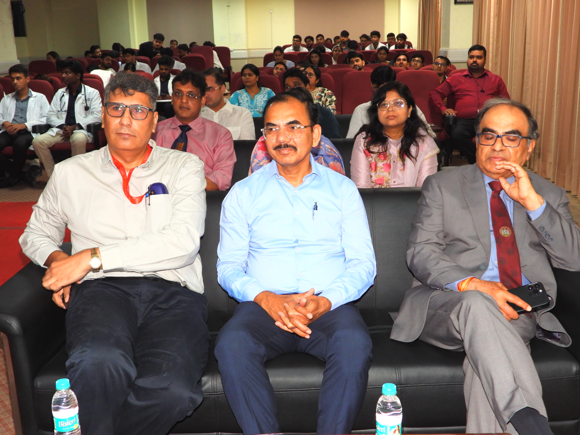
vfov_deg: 35.1
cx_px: 290
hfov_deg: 45.8
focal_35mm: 41
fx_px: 687
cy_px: 218
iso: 200
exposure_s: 1/30
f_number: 3.2
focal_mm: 7.4
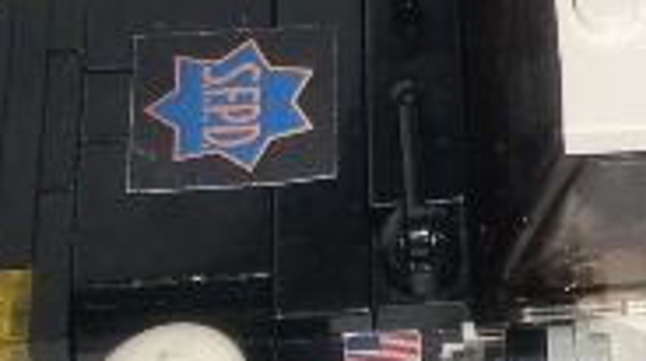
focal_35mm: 185
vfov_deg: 6.5
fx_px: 3165
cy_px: 35
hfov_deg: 11.4
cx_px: 818
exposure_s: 1/60
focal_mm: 6.51
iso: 64
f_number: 3.1
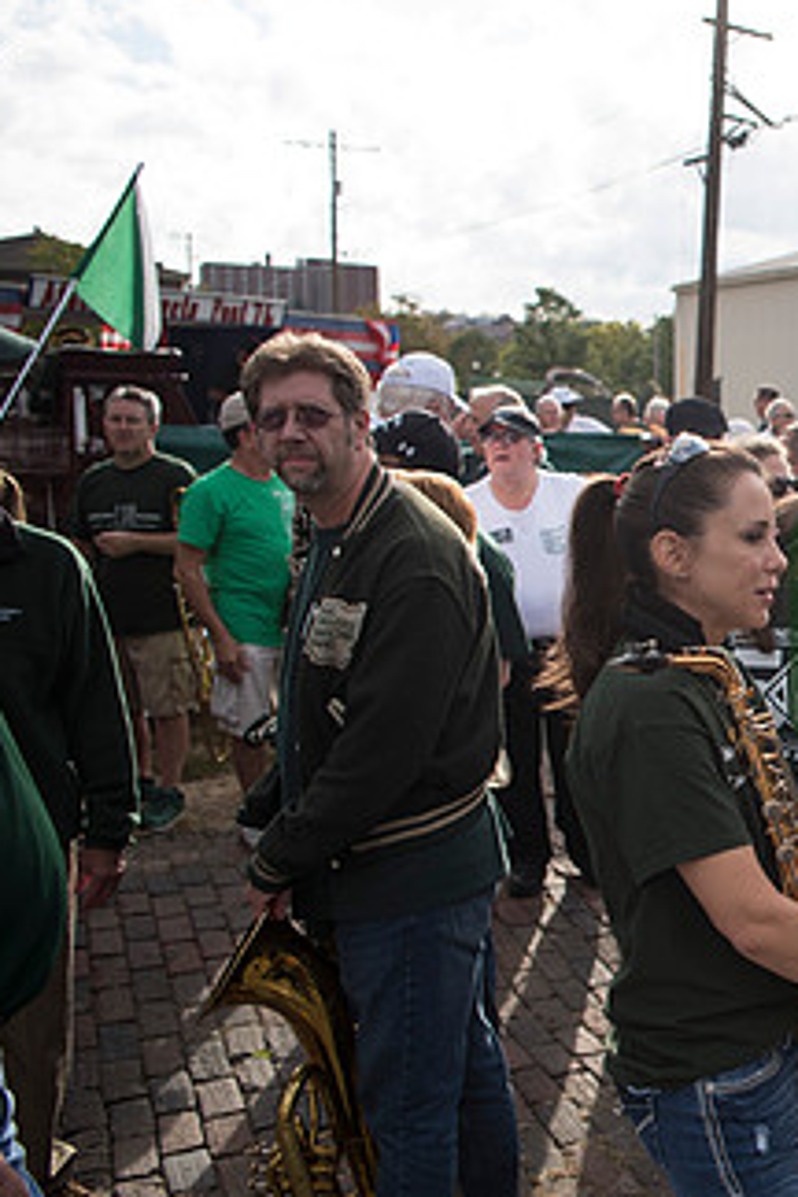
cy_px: 667
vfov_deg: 45.4
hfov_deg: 26.1
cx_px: 1068
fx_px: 1430
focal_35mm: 43
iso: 250
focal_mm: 24
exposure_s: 1/2000
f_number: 2.8
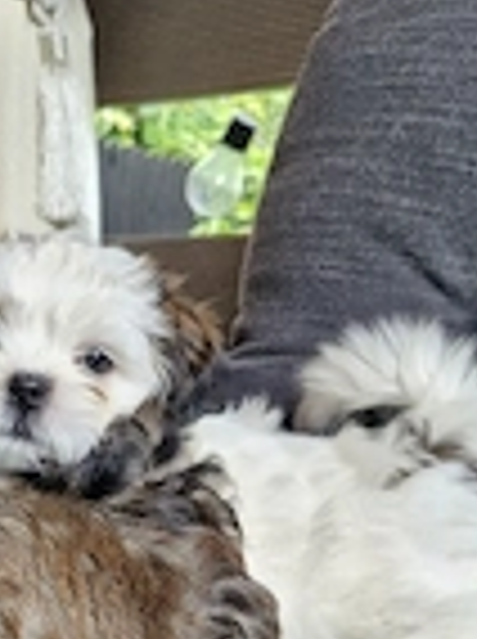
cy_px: 626
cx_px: 4
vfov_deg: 28.2
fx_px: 1198
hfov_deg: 21.7
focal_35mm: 65
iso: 80
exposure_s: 1/182
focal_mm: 5.54
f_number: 1.8
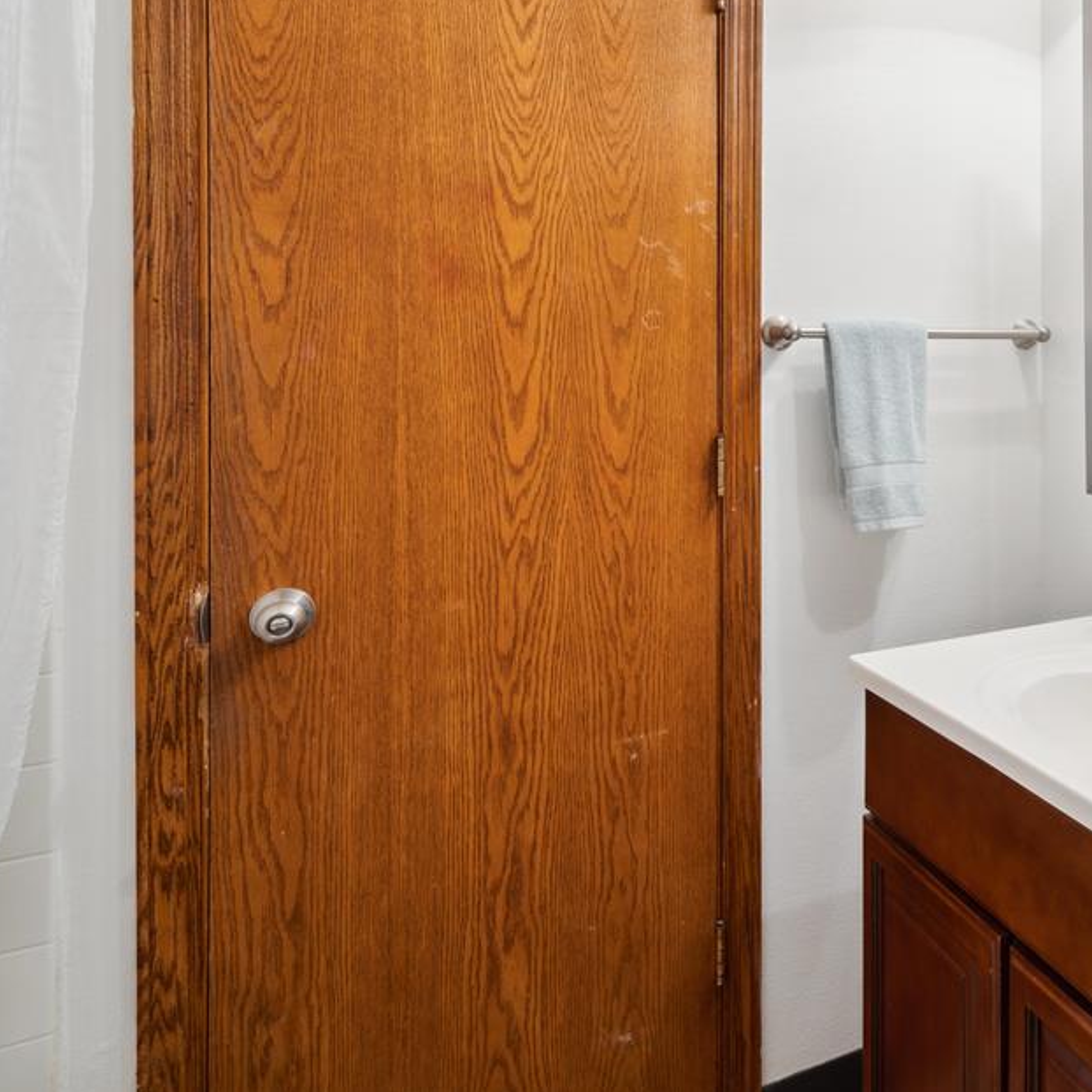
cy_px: 375
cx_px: 1078
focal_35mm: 28
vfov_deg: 56.2
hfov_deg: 48.0
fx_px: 999
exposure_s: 1/6
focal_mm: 16
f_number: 10
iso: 400
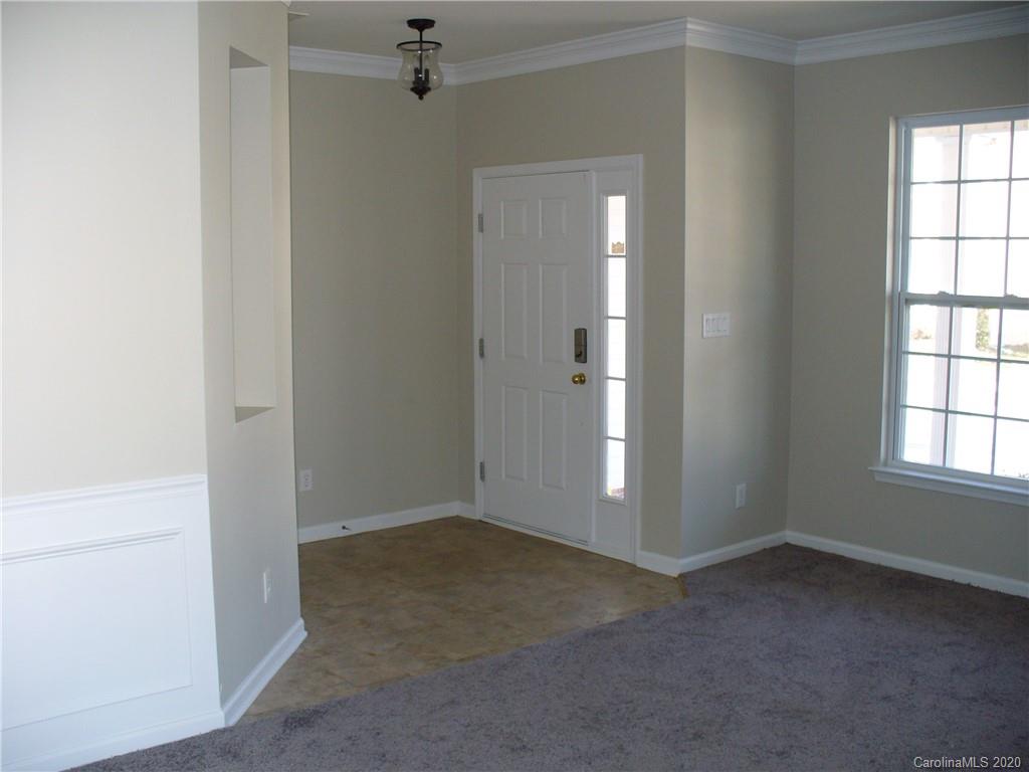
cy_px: 386
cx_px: 514
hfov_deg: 50.1
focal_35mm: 37
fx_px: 1100
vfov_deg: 38.7
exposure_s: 1/40
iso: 100
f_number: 2.8
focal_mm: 6.1
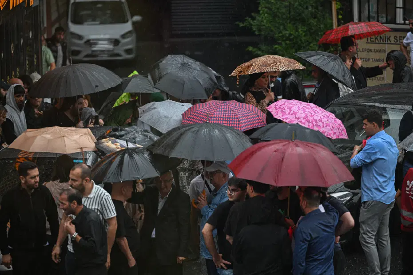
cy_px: 138
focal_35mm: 200
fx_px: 2294
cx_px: 206
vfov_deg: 6.9
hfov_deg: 10.3
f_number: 2.8
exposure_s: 1/500
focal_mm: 200
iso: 640
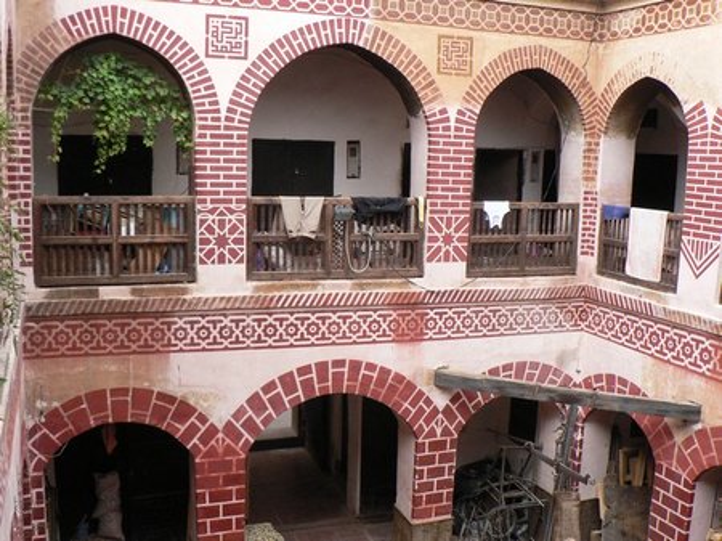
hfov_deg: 51.4
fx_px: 750
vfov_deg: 39.6
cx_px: 361
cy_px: 270
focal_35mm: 36
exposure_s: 1/250
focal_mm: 6
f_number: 4
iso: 200
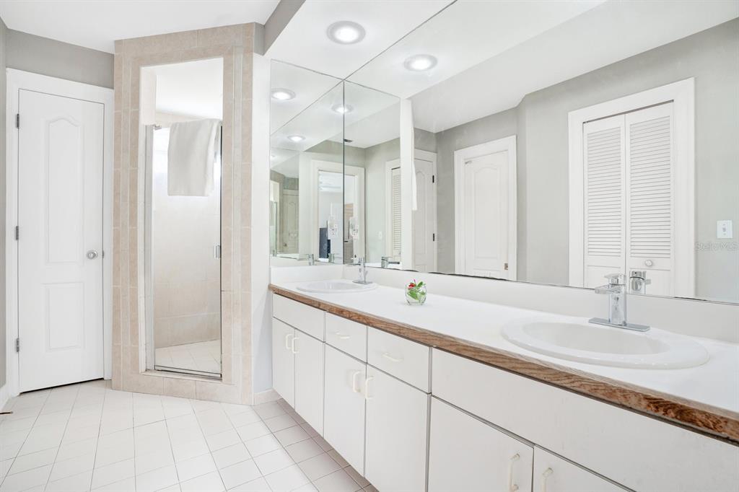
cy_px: 246
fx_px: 328
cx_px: 370
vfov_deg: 73.7
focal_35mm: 16
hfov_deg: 96.8
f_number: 8
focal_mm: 16
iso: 500
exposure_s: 1/40
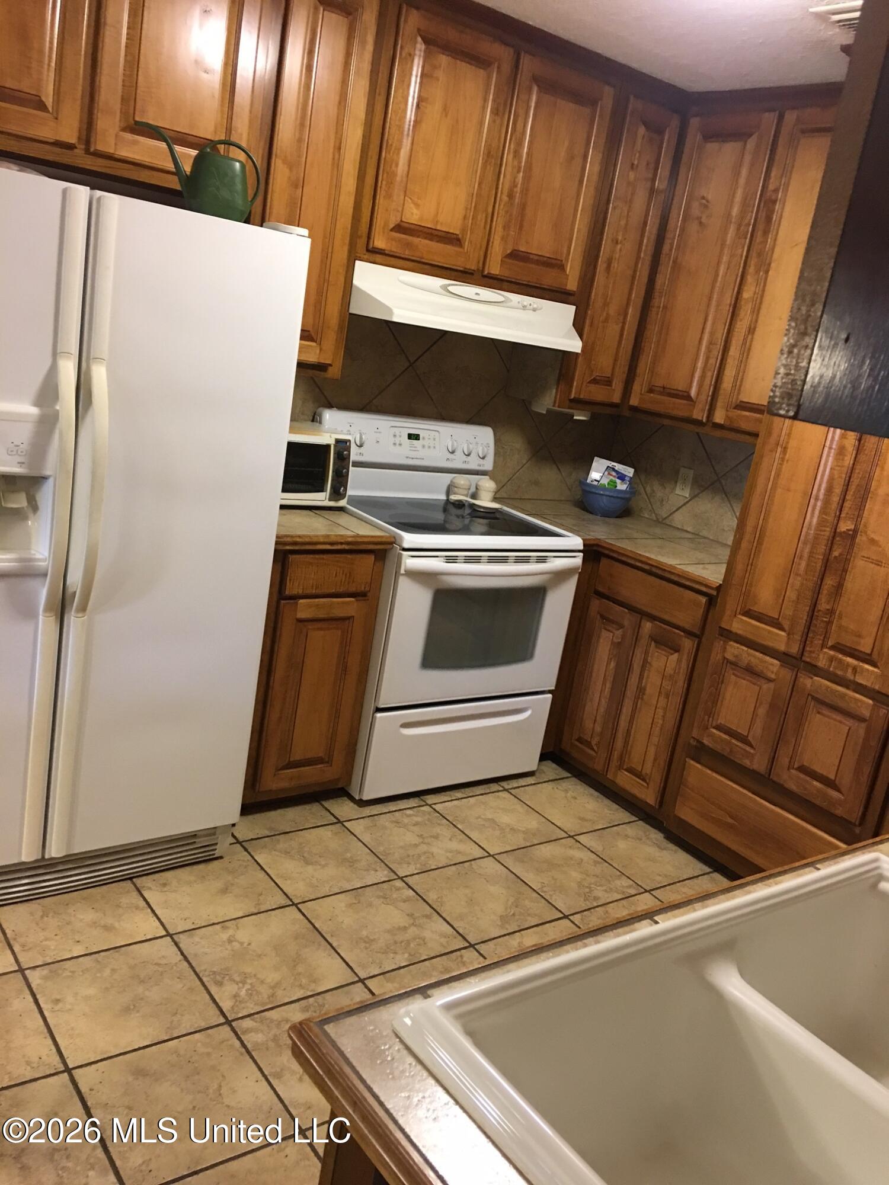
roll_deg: -9.6
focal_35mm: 29
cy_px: 592
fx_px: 993
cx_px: 444
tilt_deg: -14.0
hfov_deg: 48.2
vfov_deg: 61.7
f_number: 2.2
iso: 80
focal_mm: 4.15
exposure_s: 1/15
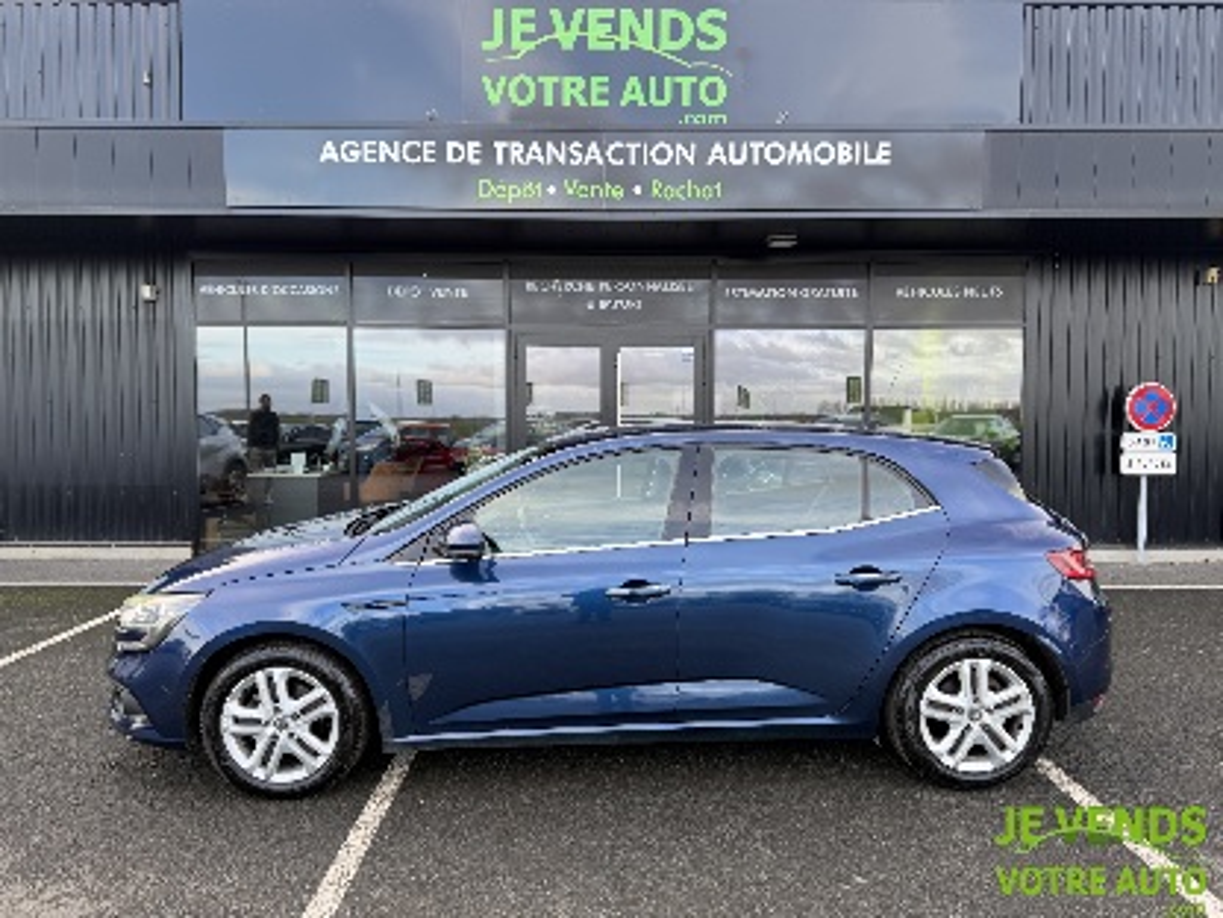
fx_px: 848
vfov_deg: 56.8
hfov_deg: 71.6
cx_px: 612
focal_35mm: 24
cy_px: 459
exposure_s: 1/216
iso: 64
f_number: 1.78
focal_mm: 6.76
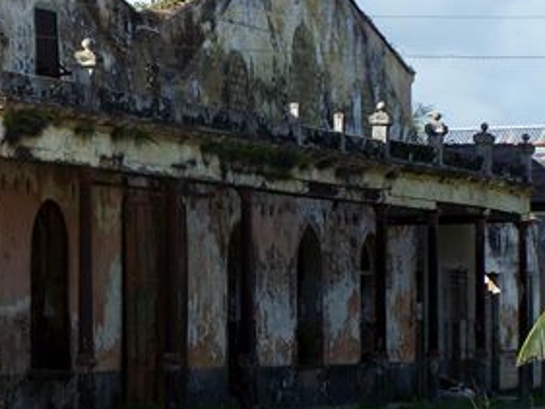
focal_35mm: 239
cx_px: 35
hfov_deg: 8.2
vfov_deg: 6.2
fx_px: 3764
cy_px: 134
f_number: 3.2
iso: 80
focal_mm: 17.5
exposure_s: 1/800
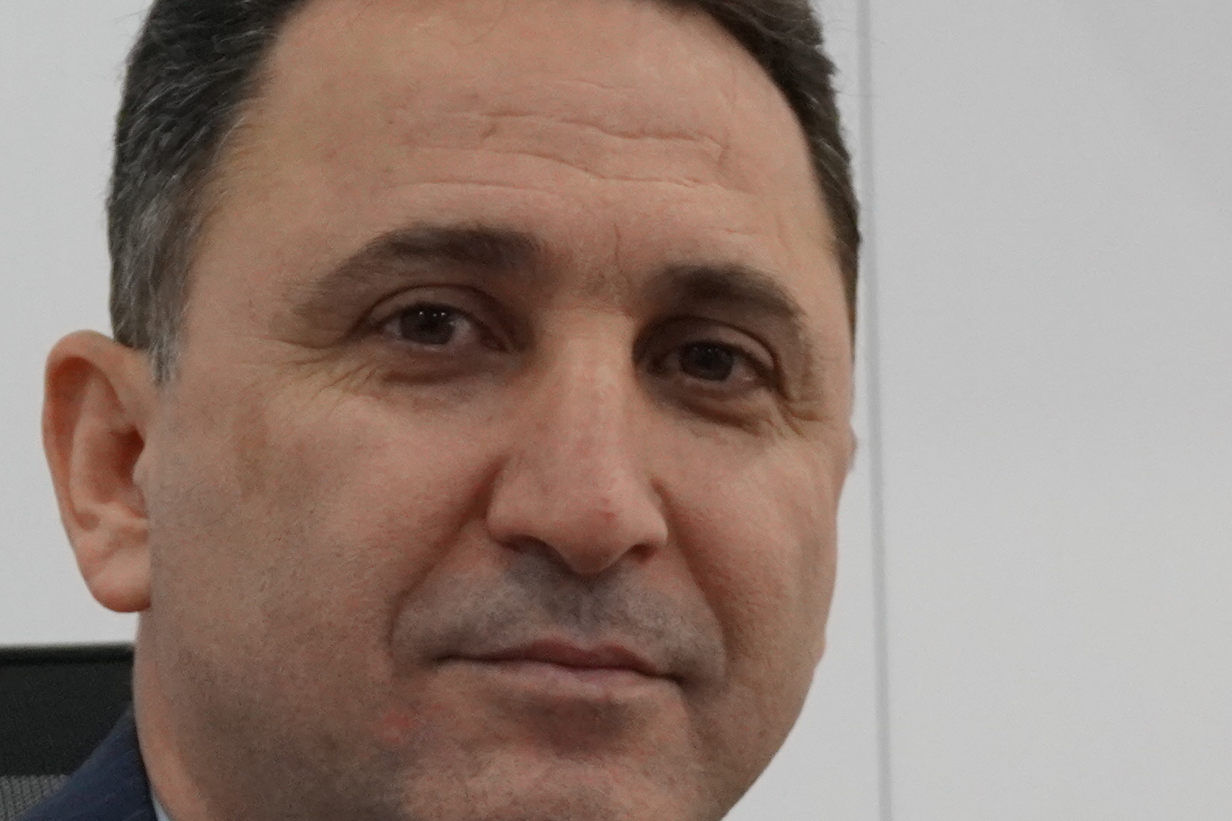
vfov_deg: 8.1
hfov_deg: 12.3
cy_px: 1175
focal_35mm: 167
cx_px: 822
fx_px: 5707
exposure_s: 1/100
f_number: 5.6
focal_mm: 31
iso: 1600
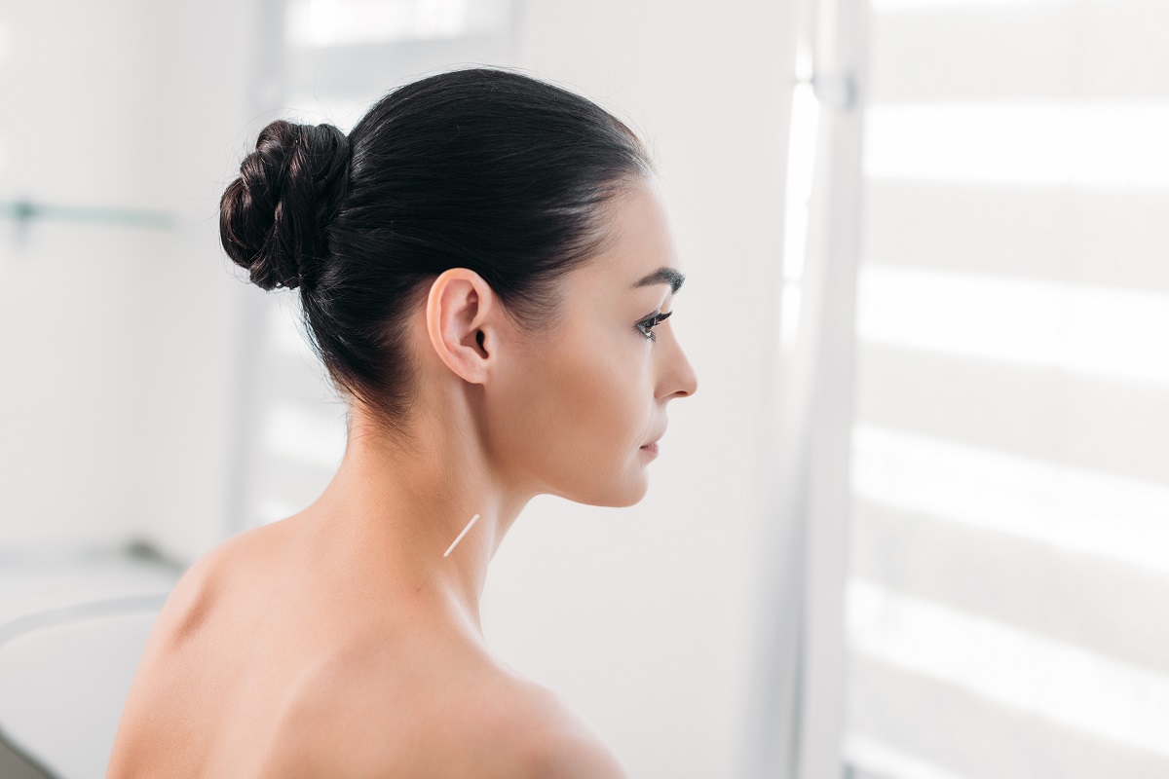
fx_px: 1623
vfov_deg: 27.0
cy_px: 390
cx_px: 584
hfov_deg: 39.6
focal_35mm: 50
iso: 160
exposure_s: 1/200
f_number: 3.2
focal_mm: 50
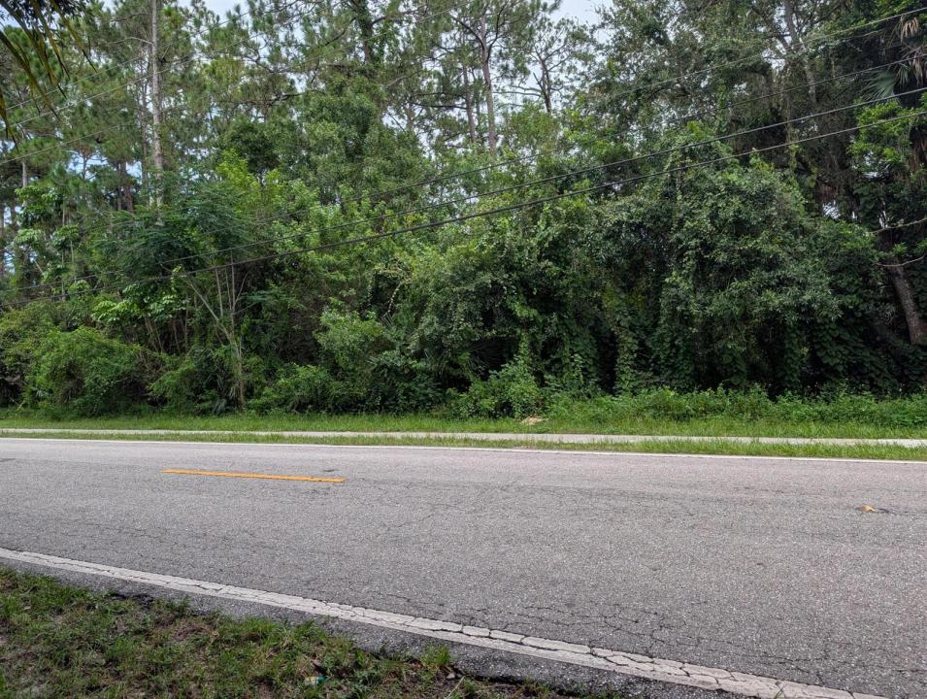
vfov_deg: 57.0
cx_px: 464
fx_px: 644
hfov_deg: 71.5
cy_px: 350
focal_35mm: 24
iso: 21
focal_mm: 6.9
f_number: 1.68
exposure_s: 1/2119
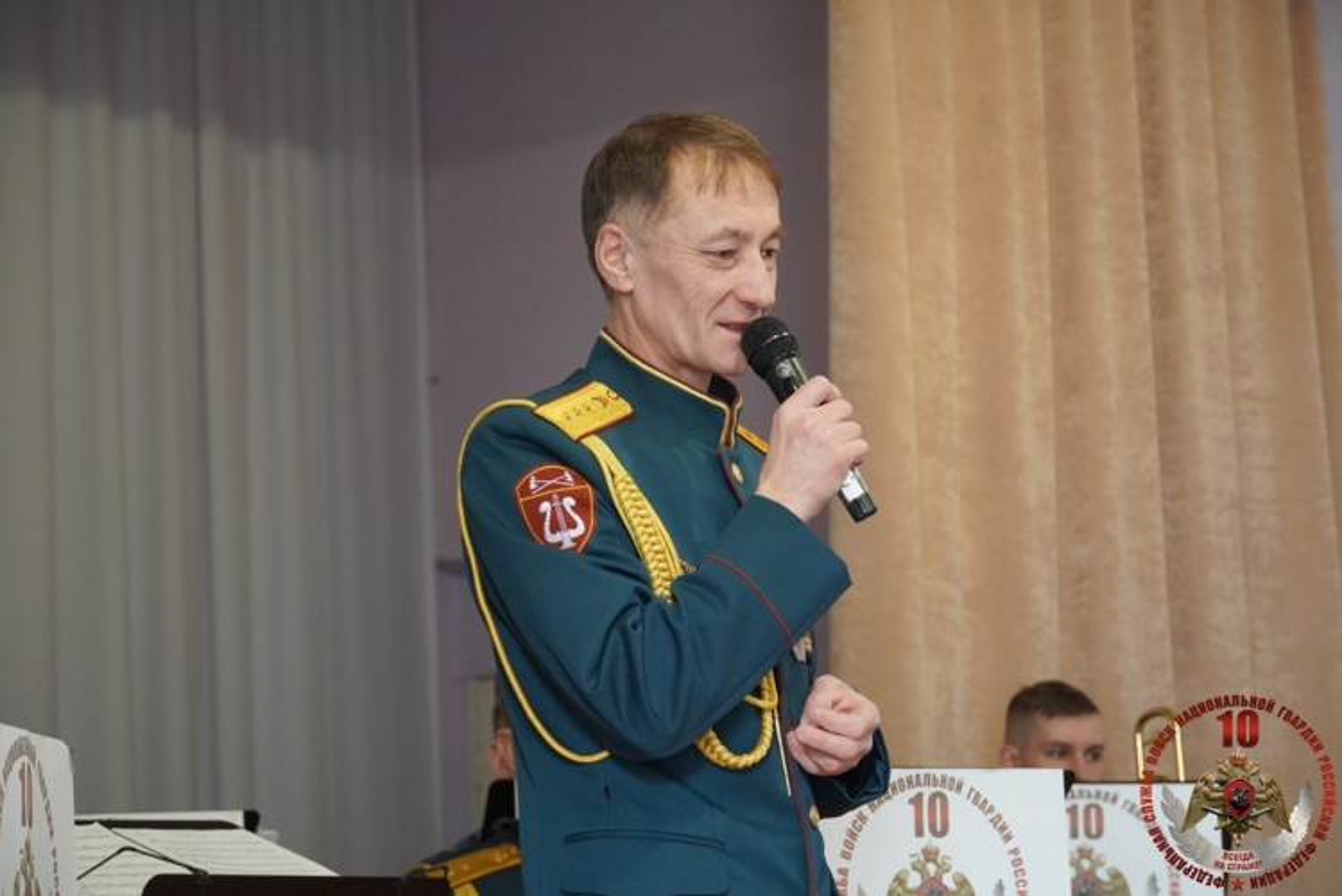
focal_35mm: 105
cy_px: 448
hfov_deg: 19.4
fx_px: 3915
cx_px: 671
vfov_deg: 13.1
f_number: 5.6
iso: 2500
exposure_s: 1/160
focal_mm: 70
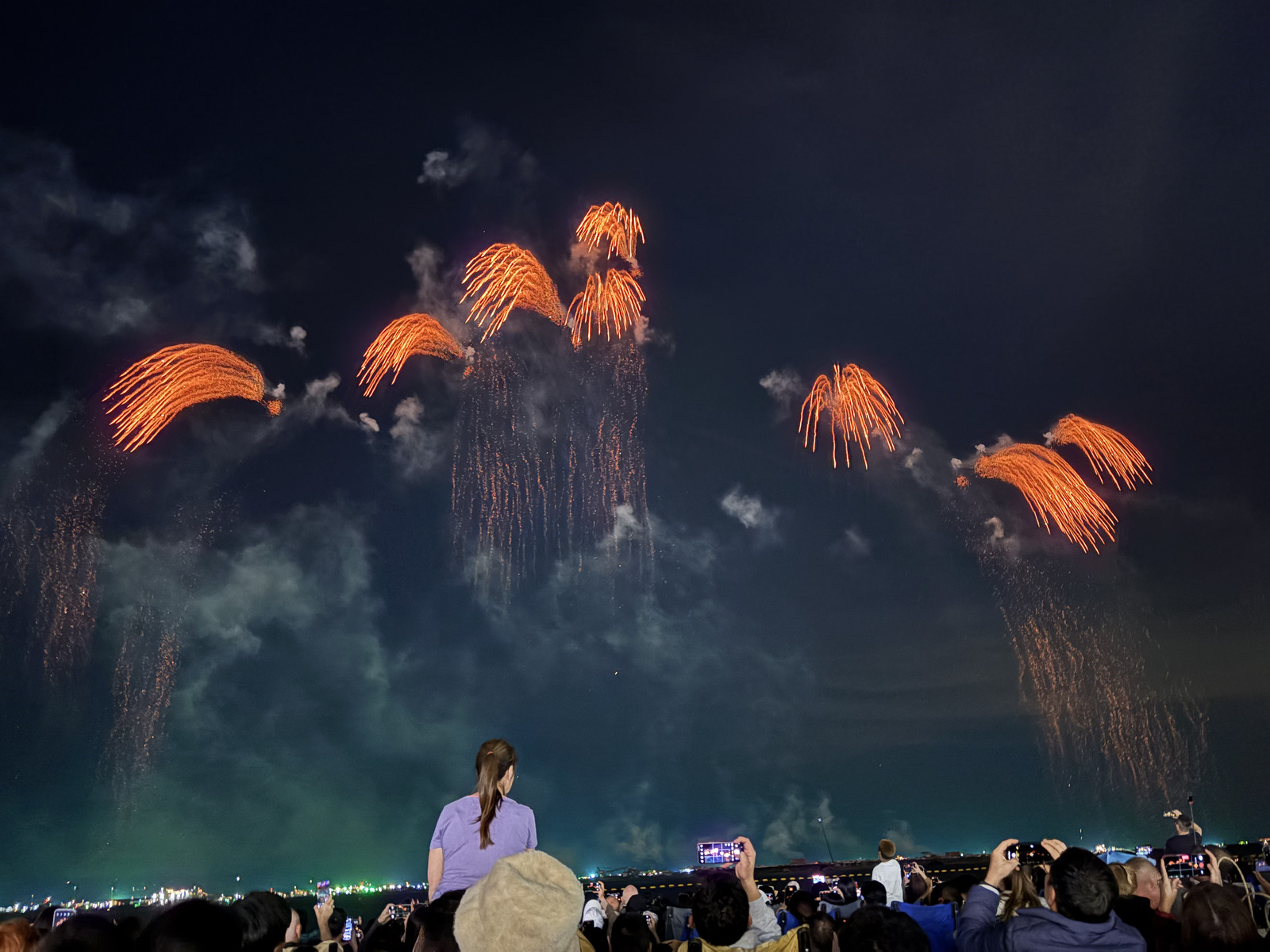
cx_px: 635
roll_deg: +3.8
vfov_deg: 53.1
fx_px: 954
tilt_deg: +23.3
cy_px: 476
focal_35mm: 26
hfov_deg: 67.3
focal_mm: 5.96
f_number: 1.6
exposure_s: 1/9
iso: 3200
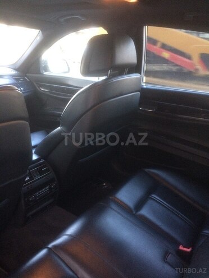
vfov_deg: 61.7
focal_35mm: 29
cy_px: 139
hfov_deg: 48.2
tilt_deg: -22.1
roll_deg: -2.7
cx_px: 104
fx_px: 233
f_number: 2.2
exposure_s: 1/33
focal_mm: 4.15
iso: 250
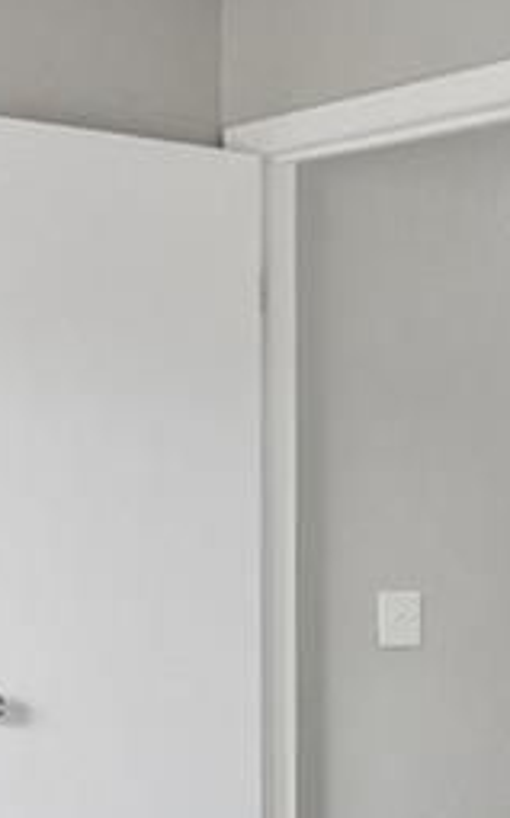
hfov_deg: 13.5
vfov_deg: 21.5
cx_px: 61
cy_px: 565
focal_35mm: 96
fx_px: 2139
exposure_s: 1/10
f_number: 8
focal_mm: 10
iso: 800
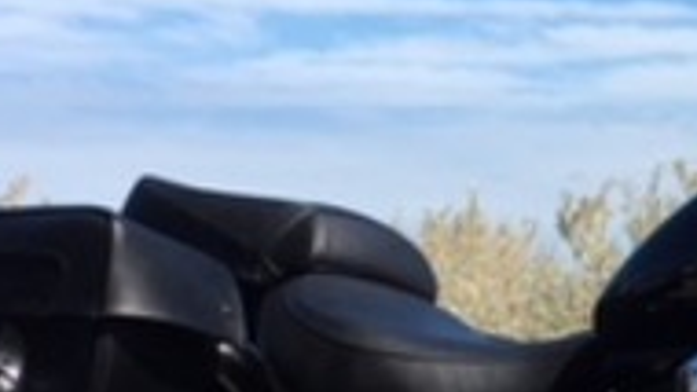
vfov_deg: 9.0
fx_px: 2459
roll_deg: -0.4
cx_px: 789
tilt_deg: -4.7
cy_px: 531
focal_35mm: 133
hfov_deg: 15.6
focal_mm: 4.15
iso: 25
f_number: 2.2
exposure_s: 1/1637
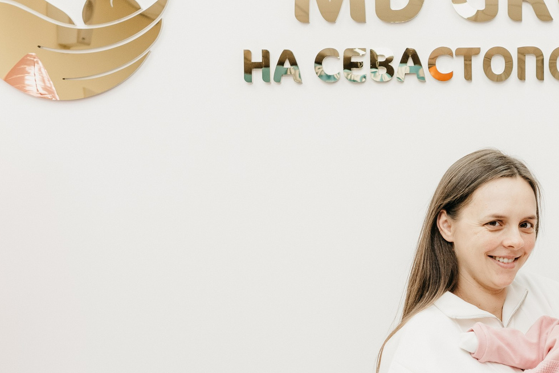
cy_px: 291
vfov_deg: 18.8
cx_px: 530
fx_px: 1118
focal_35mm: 72
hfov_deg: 26.8
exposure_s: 1/160
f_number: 4
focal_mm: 27
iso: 250
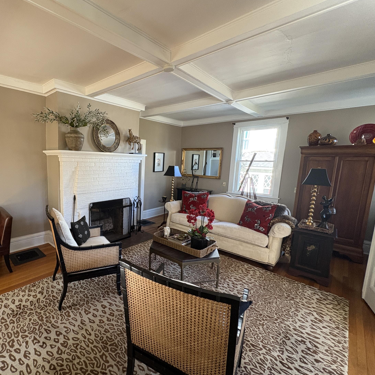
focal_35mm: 17
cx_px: 126
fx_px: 208
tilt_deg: -6.9
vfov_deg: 84.0
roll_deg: -1.4
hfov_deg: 81.2
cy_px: 189
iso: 250
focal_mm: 2.22
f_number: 2.2
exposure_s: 1/60
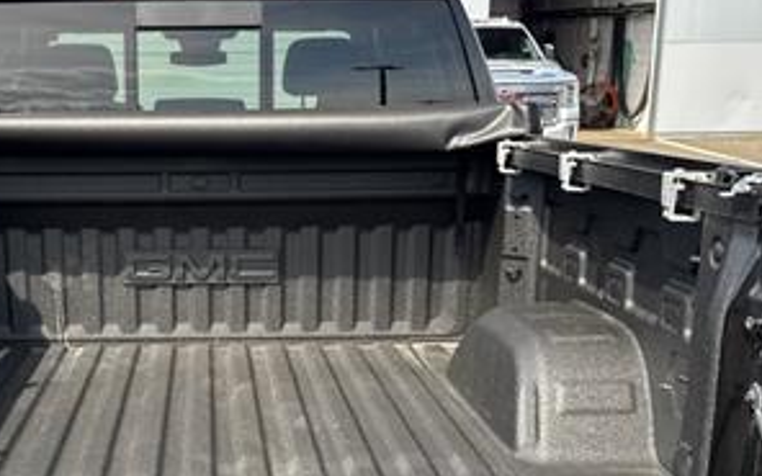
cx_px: 206
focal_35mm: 55
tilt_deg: -15.4
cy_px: 399
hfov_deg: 36.2
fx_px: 1142
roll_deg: +1.1
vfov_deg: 23.1
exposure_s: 1/780
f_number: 1.78
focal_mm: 6.76
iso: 80
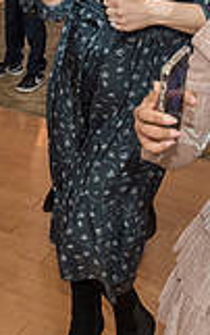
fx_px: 804
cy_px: -1
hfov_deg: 14.5
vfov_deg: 22.6
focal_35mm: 88
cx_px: -35
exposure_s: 1/100
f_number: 4
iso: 1000
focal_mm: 24
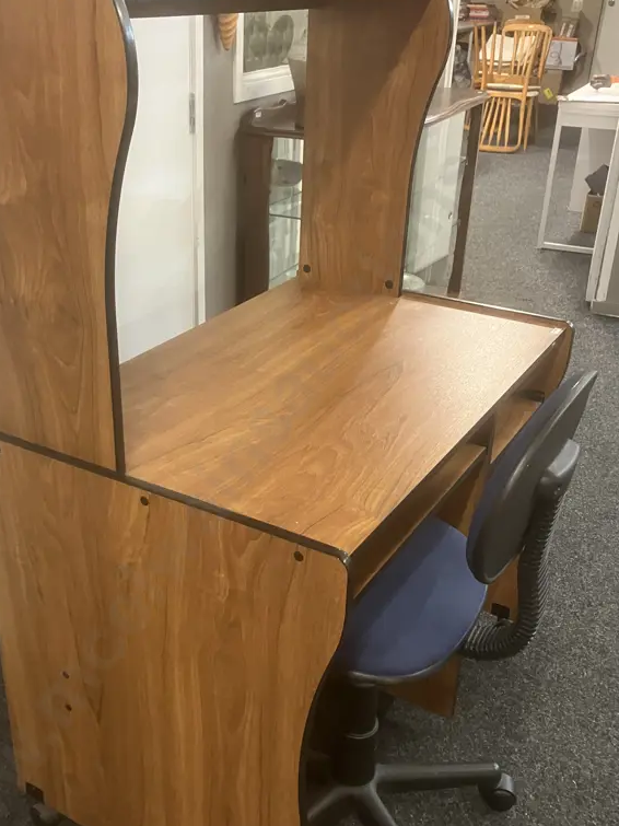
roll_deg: -2.8
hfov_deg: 37.6
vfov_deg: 49.0
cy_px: 438
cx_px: 260
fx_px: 906
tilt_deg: -25.4
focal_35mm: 38
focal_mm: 3.99
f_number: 1.8
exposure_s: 1/33
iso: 320
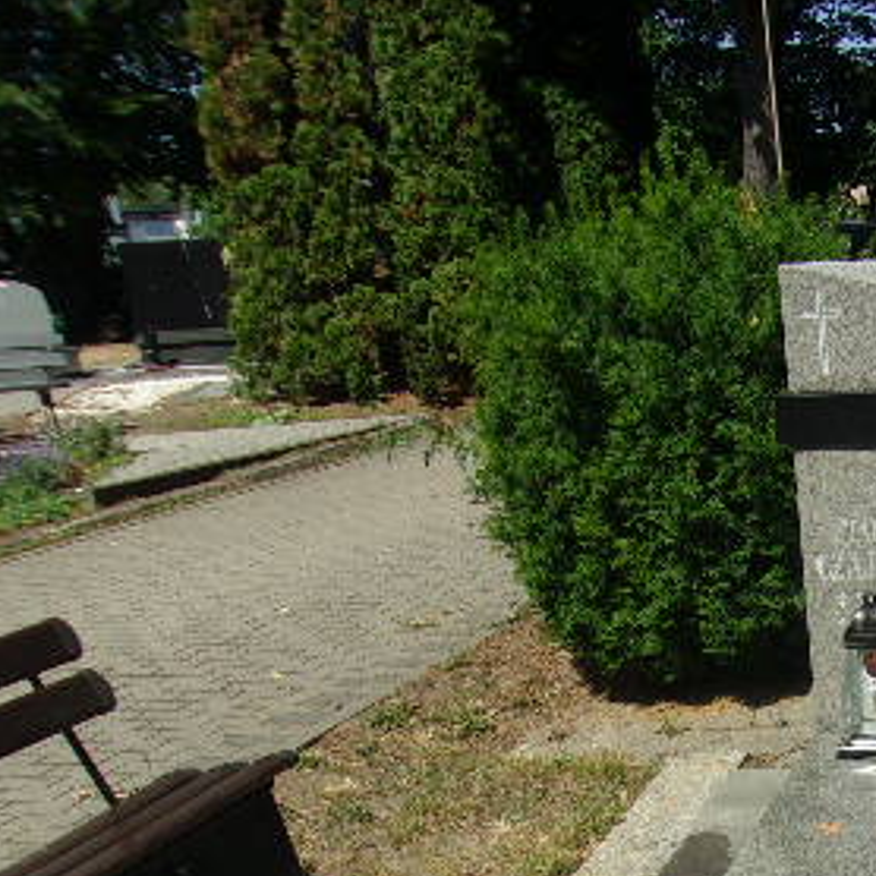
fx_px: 1575
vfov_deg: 30.1
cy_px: 747
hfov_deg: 28.1
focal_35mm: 55
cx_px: 980
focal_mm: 4.9
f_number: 10.4
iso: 80
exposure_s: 1/125
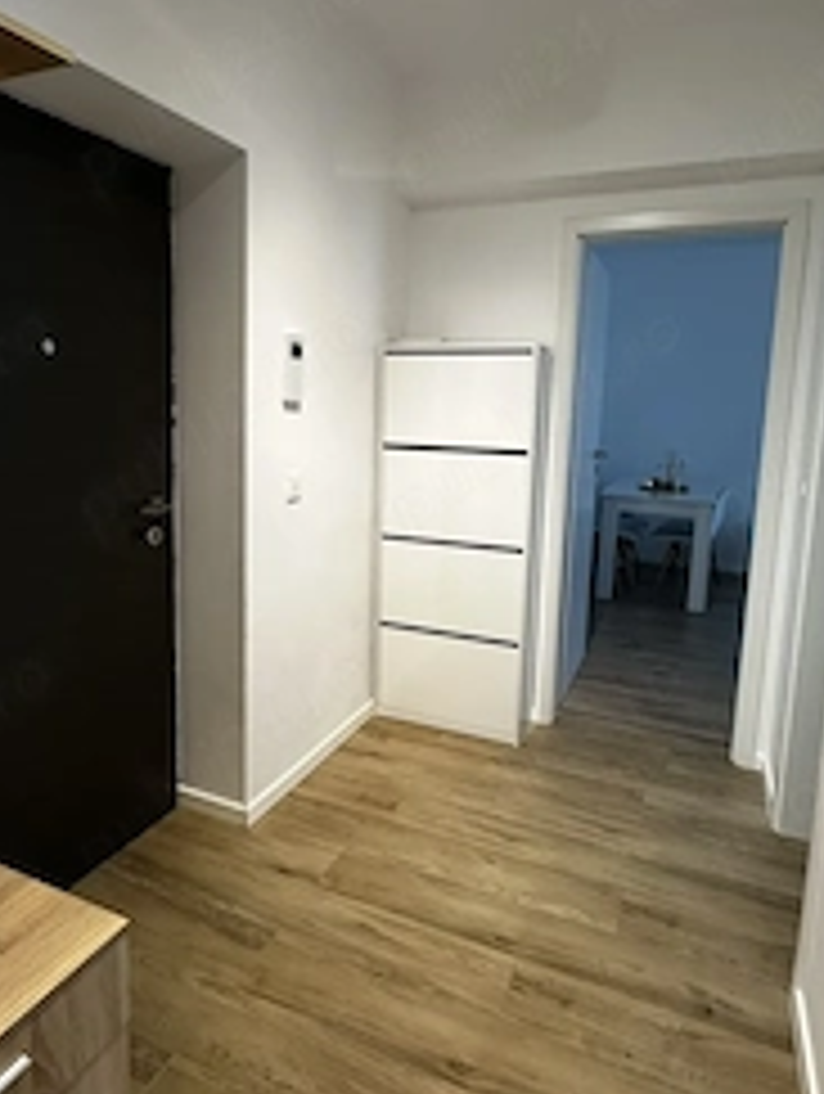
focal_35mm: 23
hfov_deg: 58.9
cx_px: 378
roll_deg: -2.3
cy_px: 495
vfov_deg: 73.7
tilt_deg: -7.9
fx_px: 728
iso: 160
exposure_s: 1/50
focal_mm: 2.22
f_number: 2.2
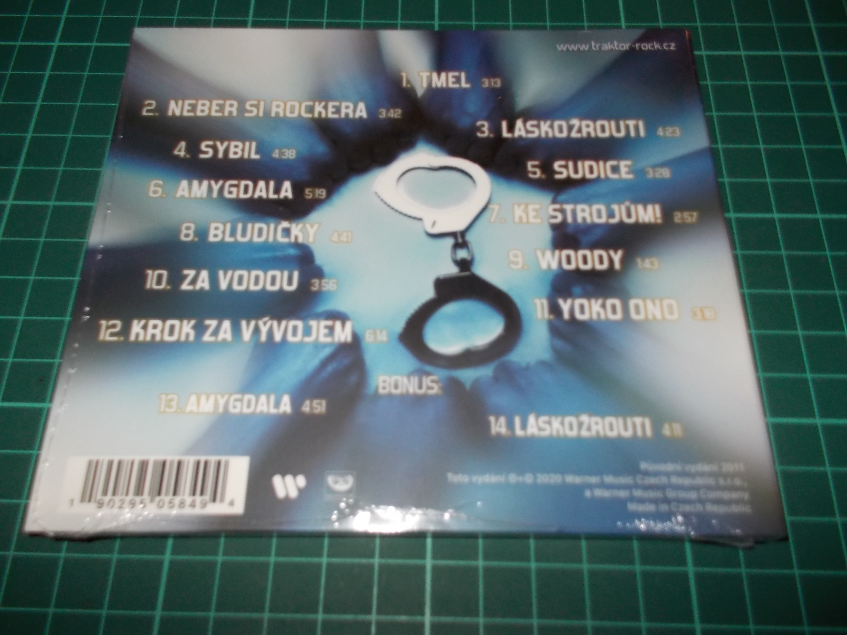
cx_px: 424
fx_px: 710
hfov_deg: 61.7
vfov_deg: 48.2
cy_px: 318
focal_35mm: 29
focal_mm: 4.1
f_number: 3.3
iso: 200
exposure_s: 1/30
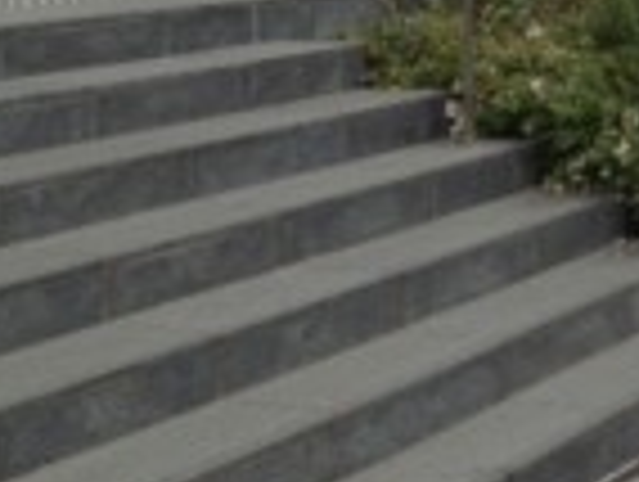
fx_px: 2052
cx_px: 986
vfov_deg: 13.0
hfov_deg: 16.1
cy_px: -135
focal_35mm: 111
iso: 50
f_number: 2.4
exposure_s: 1/778
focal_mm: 4.28
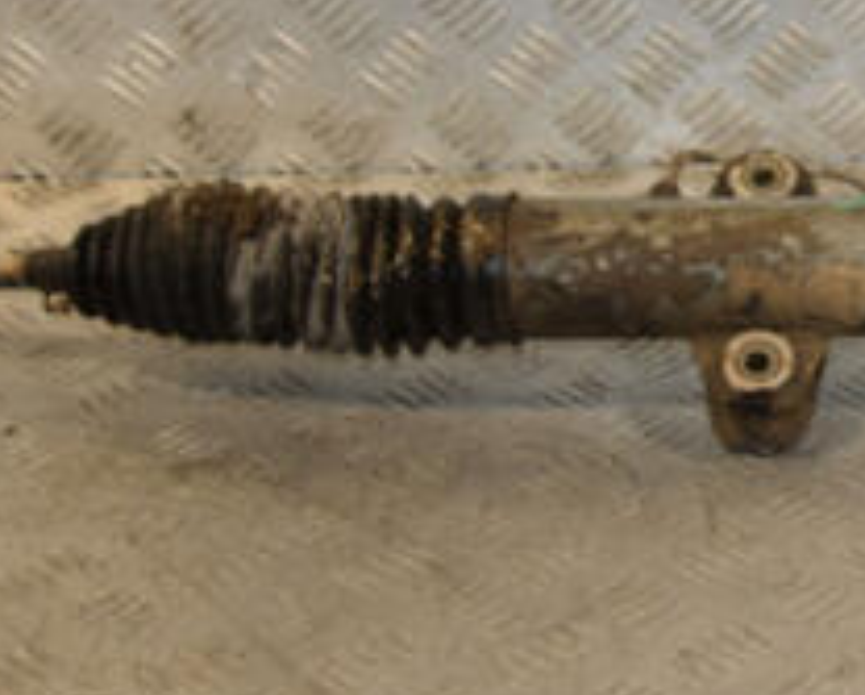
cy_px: 54
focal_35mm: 101
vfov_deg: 15.0
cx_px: 994
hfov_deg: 18.1
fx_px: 2598
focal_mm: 25
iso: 800
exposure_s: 1/200
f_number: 5.6
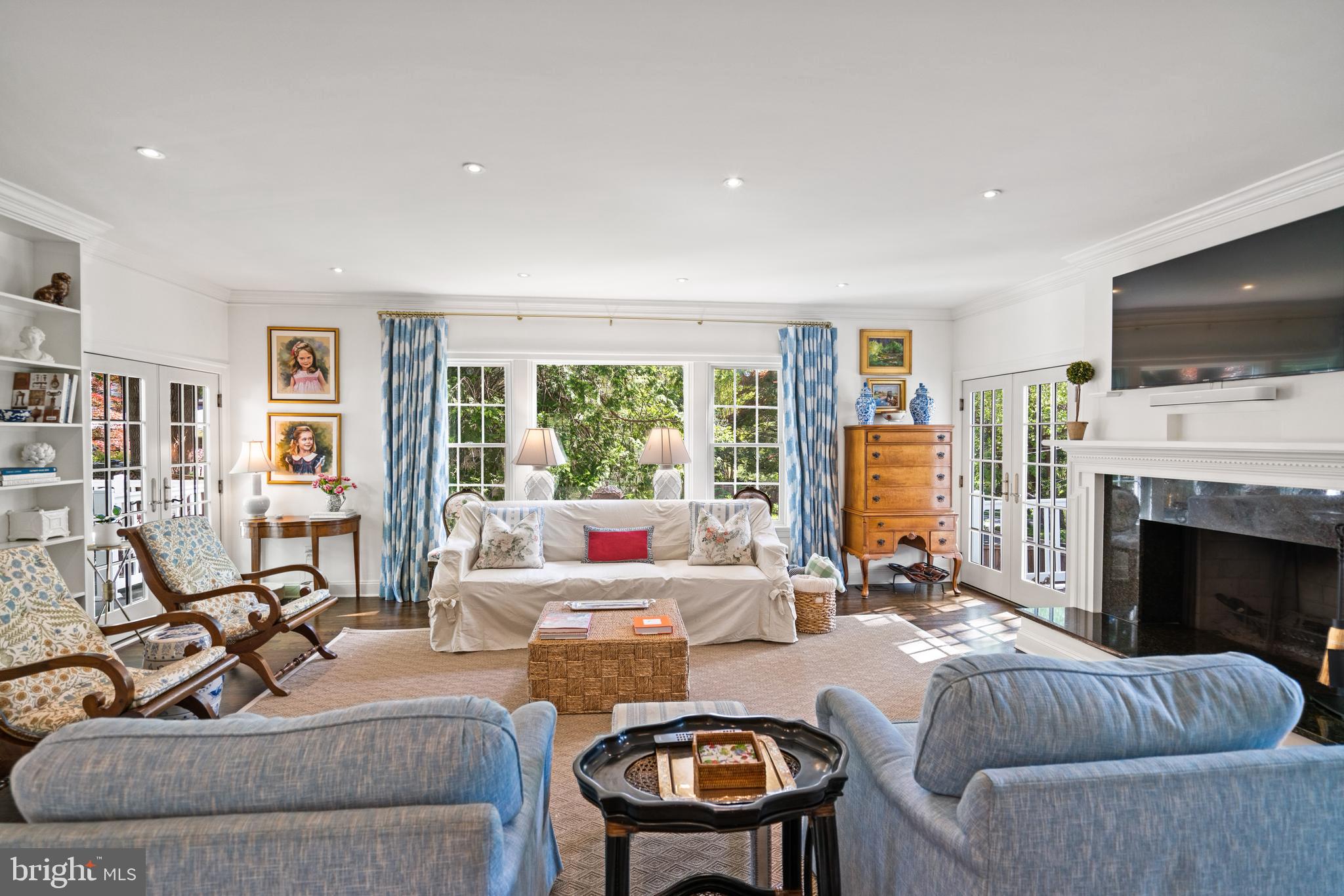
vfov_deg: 73.8
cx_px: 672
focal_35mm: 16
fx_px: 597
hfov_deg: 96.7
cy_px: 448
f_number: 4.5
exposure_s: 1/8
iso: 800
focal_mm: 16
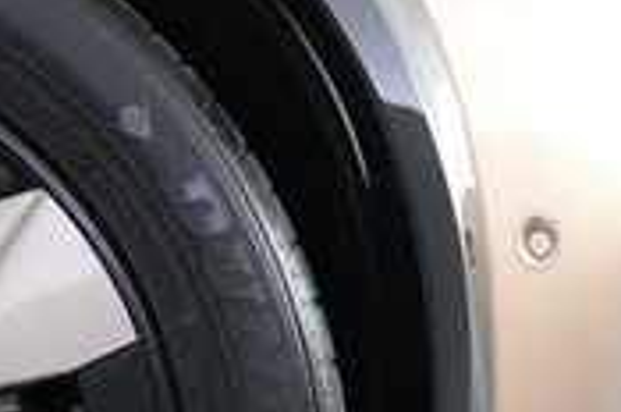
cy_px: 462
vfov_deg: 15.1
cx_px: -263
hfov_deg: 20.4
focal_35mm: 88
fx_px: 1515
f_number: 2.8
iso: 4000
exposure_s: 1/160
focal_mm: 24
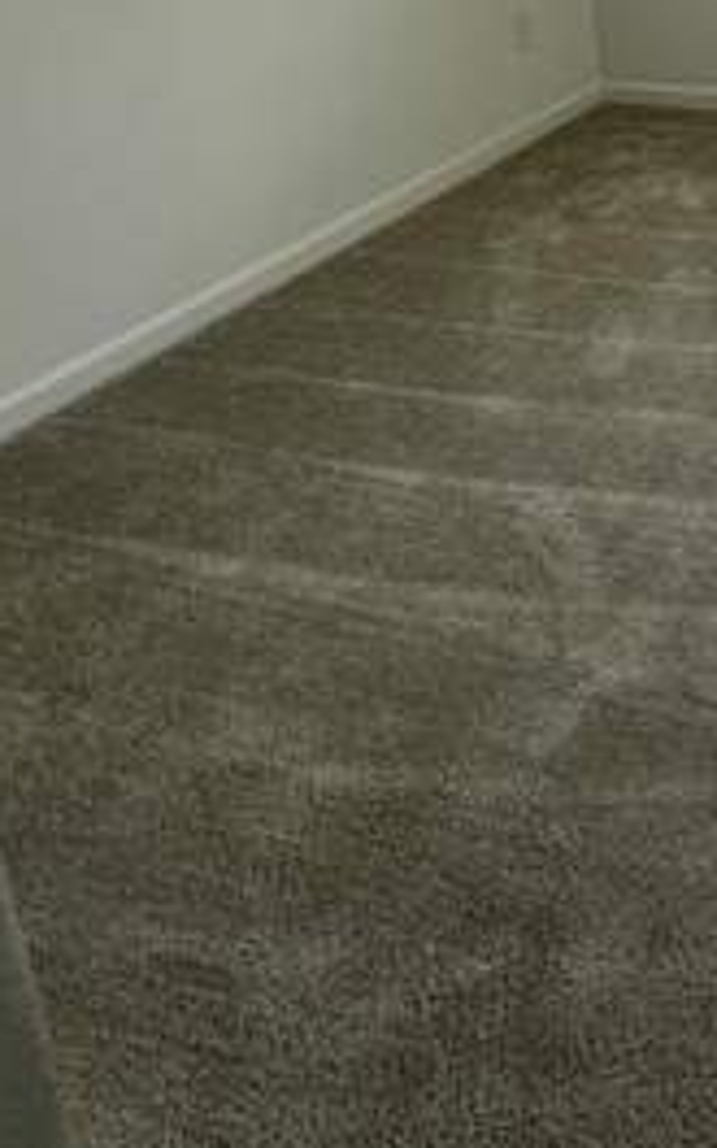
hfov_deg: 27.6
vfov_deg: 44.5
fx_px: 1126
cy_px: -39
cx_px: 995
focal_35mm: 36
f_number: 2.2
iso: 64
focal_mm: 2.22
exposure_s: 1/120
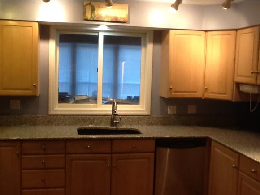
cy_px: 98
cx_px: 130
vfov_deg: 32.9
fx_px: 331
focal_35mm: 44
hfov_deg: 42.9
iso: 80
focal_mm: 2.03
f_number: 2.4
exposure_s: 1/30
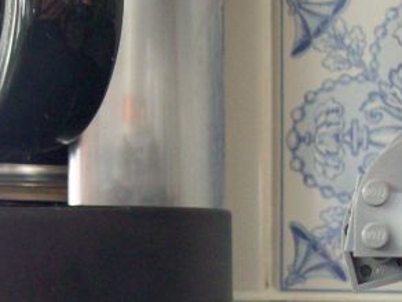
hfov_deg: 24.7
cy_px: 292
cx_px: 165
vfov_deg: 18.2
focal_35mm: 79
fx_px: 917
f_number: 2.7
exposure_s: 1/8
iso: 200
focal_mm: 6
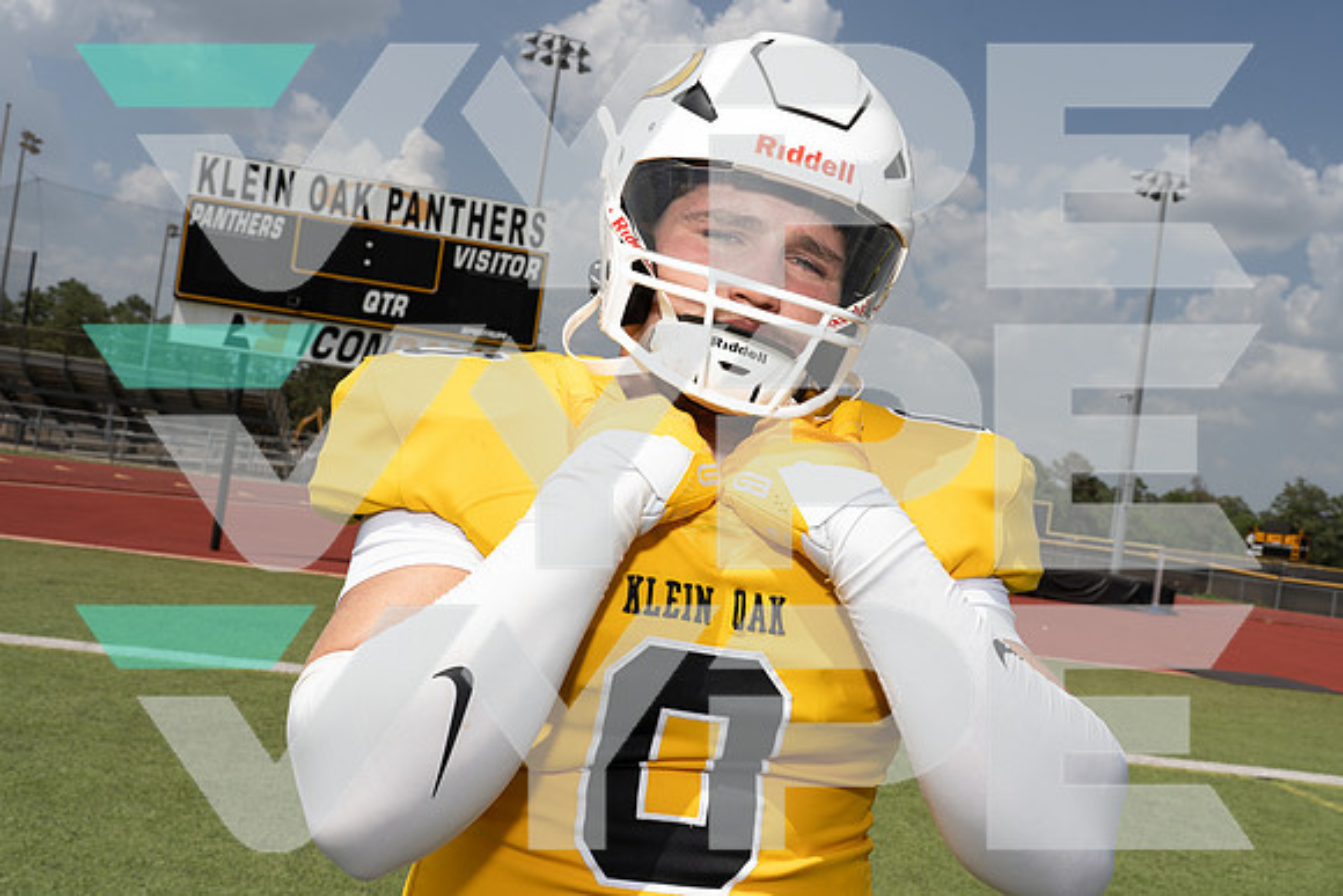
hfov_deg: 57.2
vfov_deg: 40.0
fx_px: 1231
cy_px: 448
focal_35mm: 33
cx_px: 672
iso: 160
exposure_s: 1/250
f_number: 11
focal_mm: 33
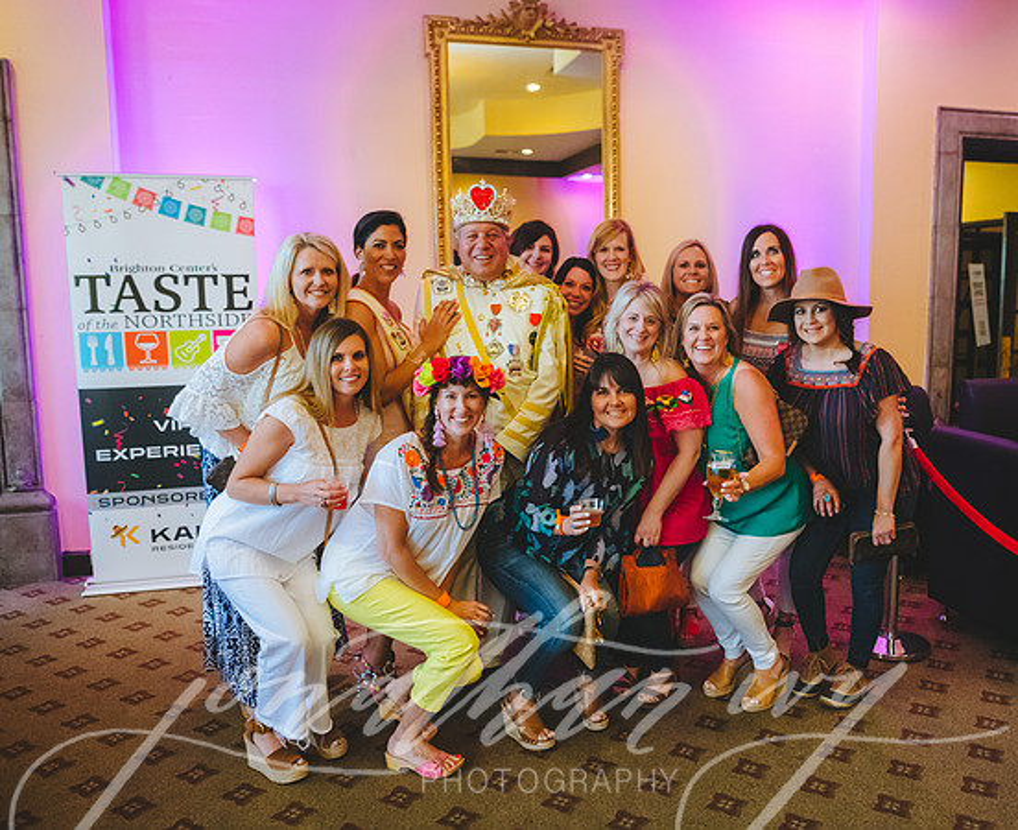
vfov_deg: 49.5
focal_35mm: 30
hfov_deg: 58.8
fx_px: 899
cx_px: 575
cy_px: 415
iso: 7200
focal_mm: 26
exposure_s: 1/160
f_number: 3.5
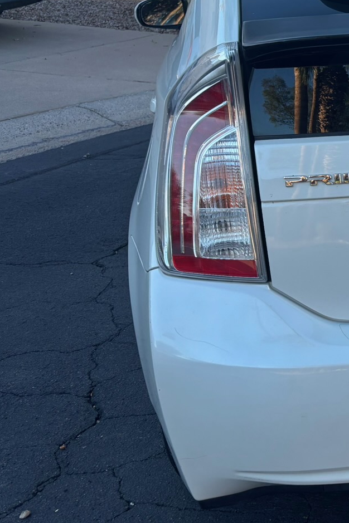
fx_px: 858
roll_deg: -1.7
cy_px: 190
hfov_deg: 19.3
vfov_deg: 33.7
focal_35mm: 59
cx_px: 560
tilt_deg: -17.2
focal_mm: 5.96
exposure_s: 1/544
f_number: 1.6
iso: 50
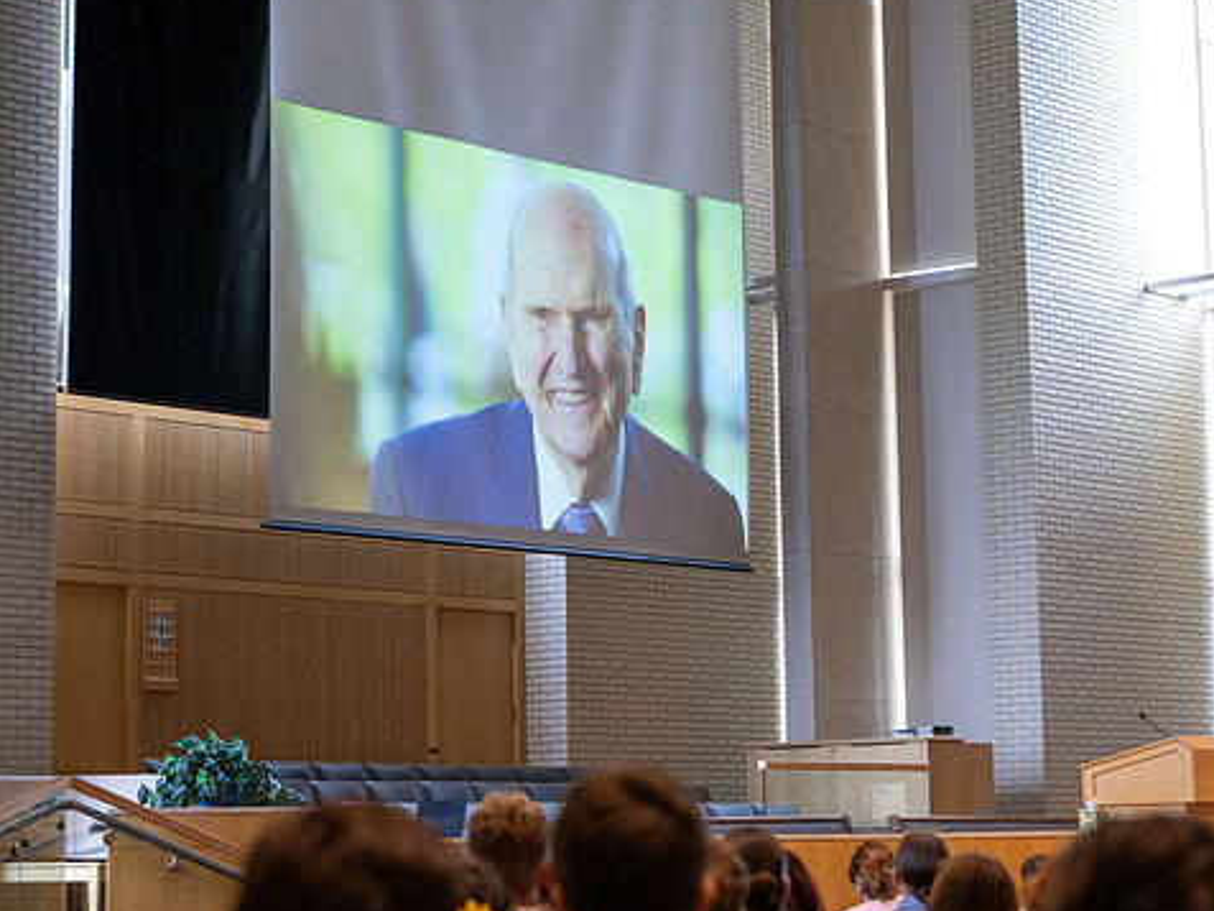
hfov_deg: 23.8
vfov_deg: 18.0
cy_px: 438
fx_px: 2876
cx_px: 653
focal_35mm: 82
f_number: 4
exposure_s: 1/160
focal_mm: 70
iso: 2000
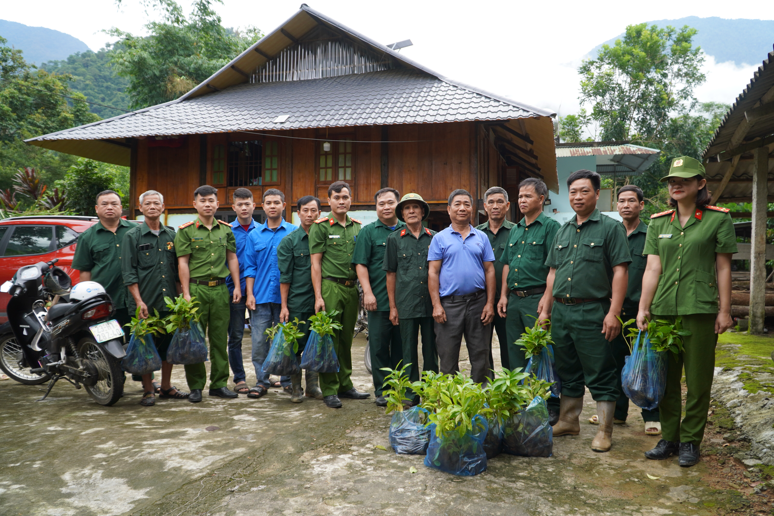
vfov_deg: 47.9
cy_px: 258
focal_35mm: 27
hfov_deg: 67.4
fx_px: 580
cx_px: 387
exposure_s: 1/160
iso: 200
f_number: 4
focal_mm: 18
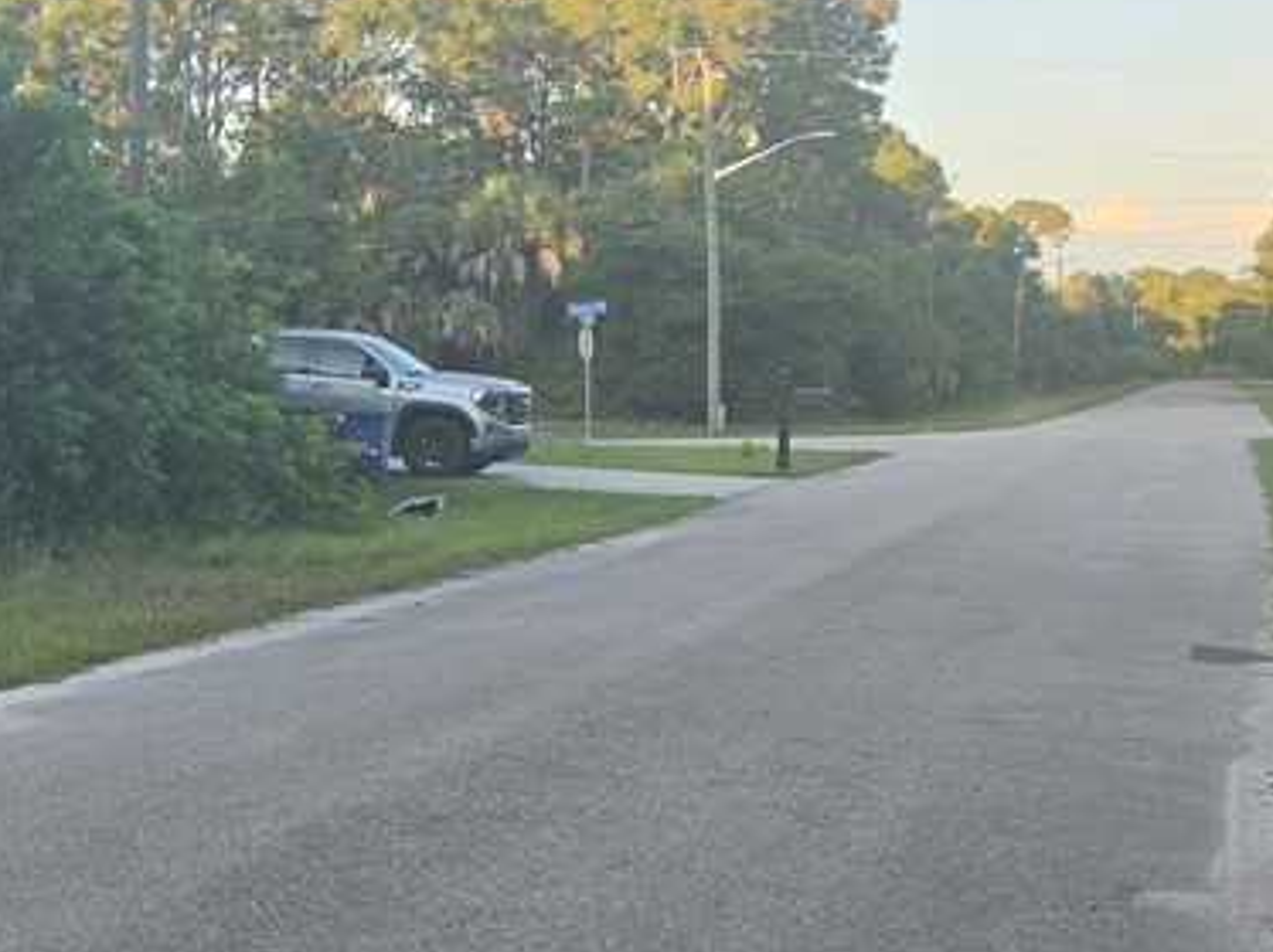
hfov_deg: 26.5
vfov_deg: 23.2
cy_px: 602
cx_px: -347
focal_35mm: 63
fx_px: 2315
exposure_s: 1/214
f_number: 1.4
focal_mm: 6.5
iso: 10
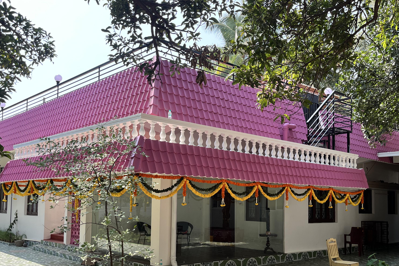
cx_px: 184
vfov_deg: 35.6
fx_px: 410
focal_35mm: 37
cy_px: 175
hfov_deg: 51.8
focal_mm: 5.1
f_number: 1.6
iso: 50
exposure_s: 1/1086
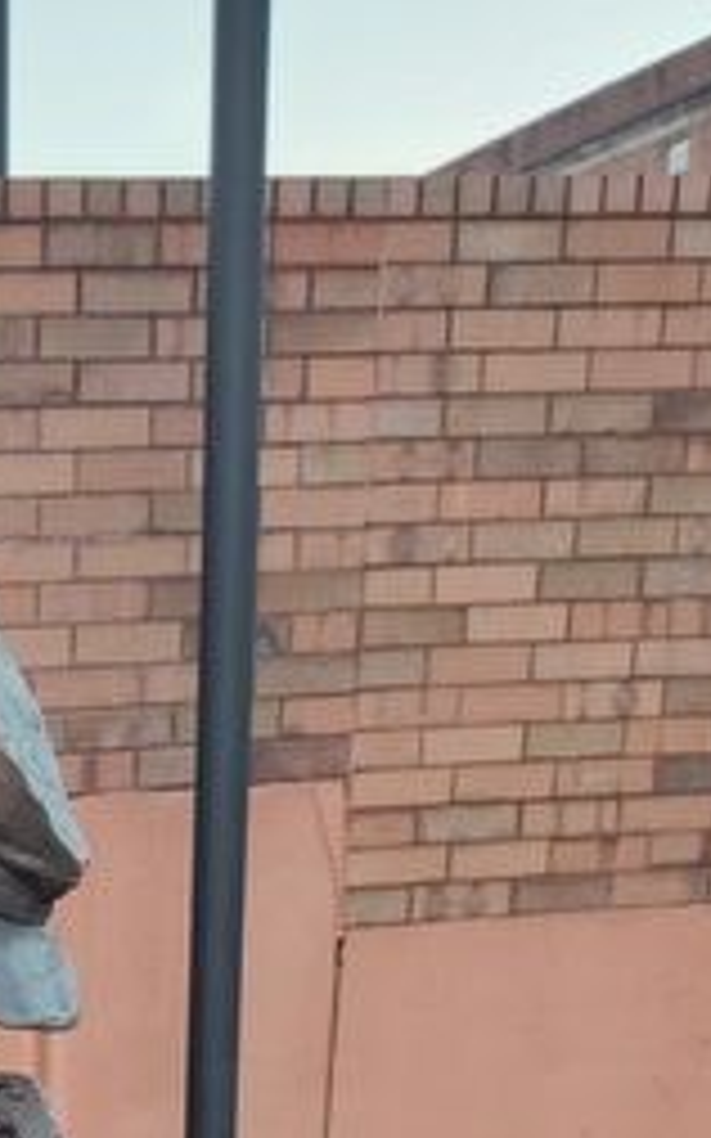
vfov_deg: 22.3
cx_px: -410
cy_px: 1687
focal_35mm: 77
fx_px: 2389
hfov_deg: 15.4
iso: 513
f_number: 1.8
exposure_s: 1/120
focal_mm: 5.56
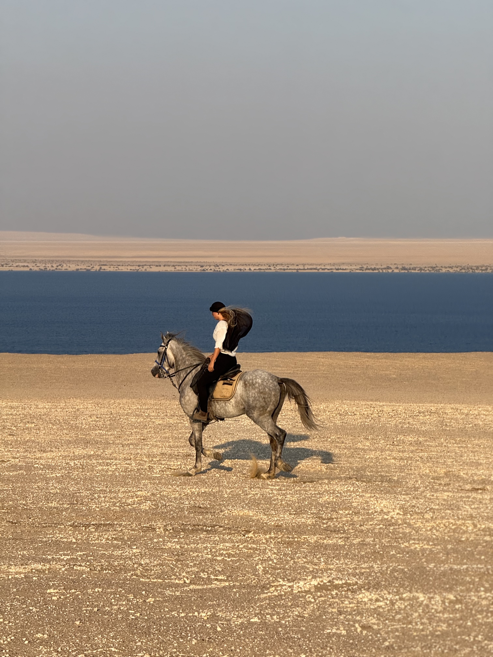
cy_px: 328
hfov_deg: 12.3
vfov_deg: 16.4
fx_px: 2279
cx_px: 246
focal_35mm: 120
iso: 50
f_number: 2.8
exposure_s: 1/1294
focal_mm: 15.66
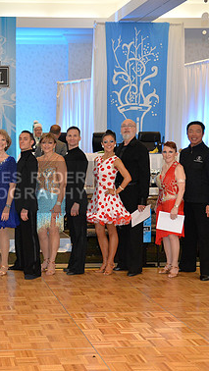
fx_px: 600
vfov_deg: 34.3
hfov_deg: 19.1
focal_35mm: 61
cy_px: 187
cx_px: -9
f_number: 5
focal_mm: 38
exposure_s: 1/250
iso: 3200
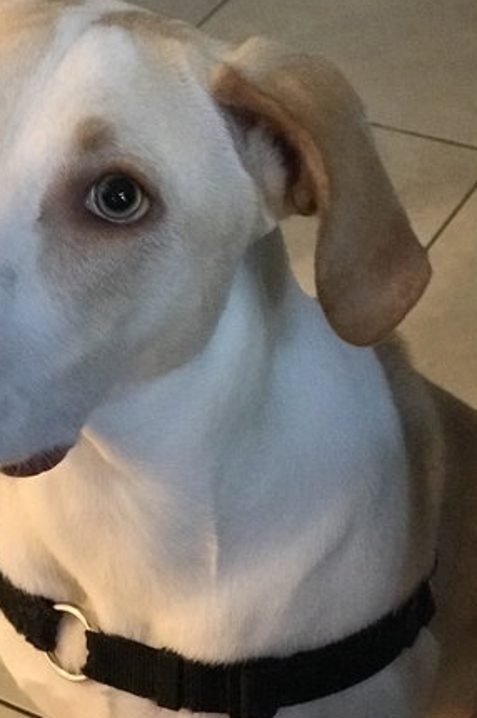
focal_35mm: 92
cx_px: 142
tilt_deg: -38.4
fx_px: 1831
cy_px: 362
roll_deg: +5.6
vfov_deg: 22.2
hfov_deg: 14.8
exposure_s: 1/60
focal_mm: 6.6
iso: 1250
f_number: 2.8
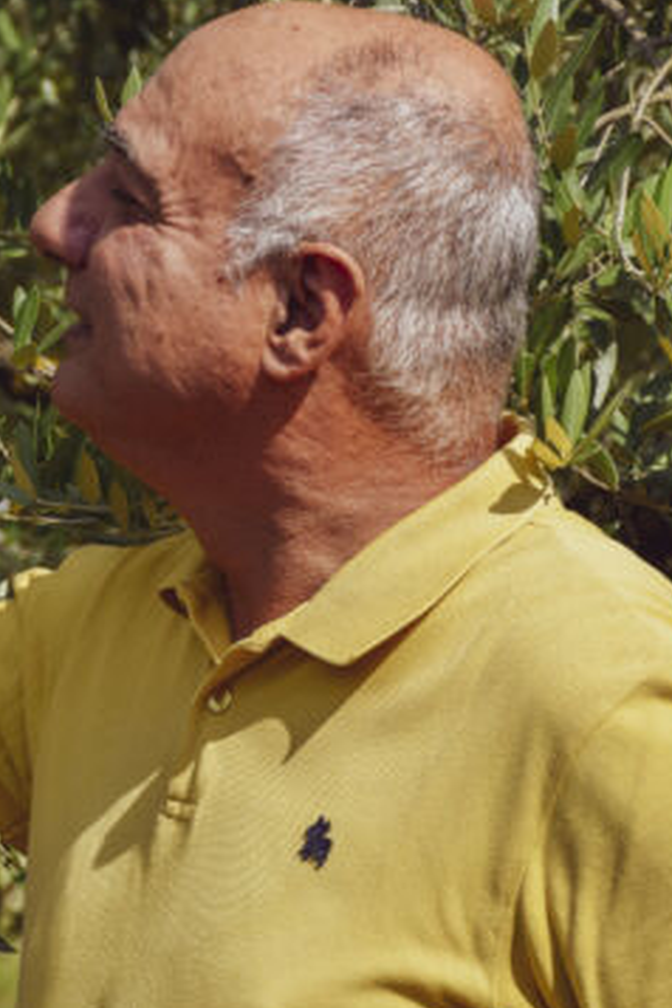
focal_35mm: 303
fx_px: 8489
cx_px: 47
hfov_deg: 4.5
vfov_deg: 6.8
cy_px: 553
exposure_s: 1/1000
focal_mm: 85
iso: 100
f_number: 5.6
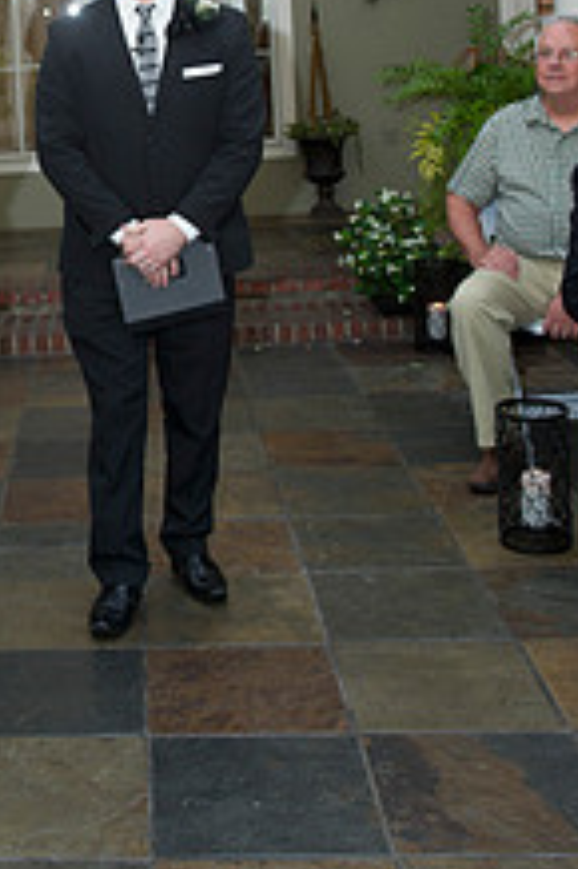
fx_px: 1544
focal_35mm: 64
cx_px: 10
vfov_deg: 30.6
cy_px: 167
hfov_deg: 20.6
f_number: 5
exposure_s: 1/100
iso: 800
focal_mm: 31
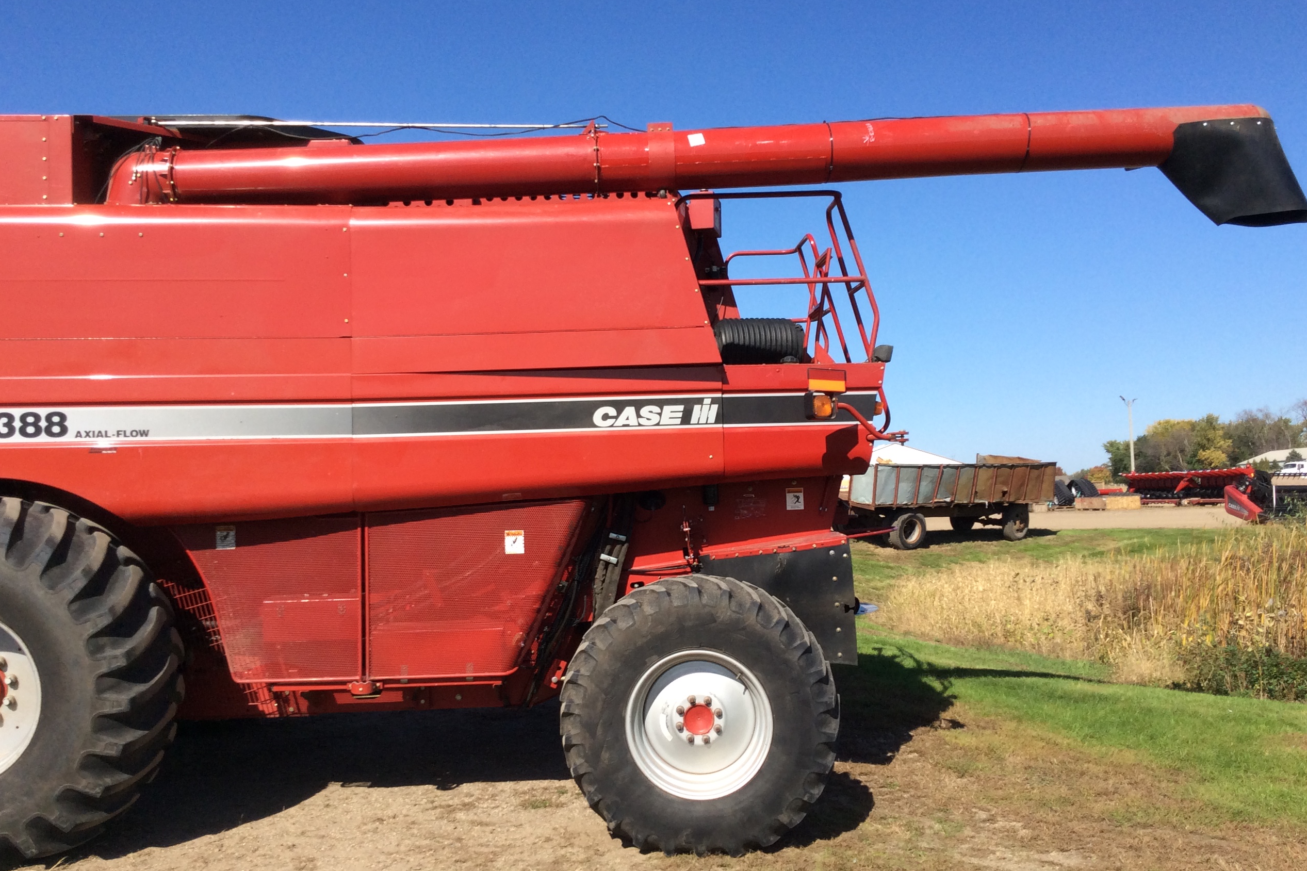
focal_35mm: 34
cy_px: 431
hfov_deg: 55.8
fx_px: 1234
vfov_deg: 38.9
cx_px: 649
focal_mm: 3.3
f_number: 2.4
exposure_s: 1/1395
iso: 32
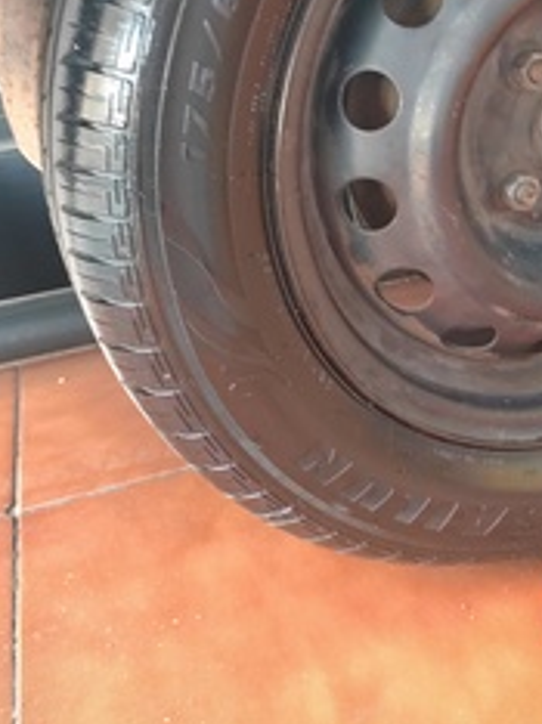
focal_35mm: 45
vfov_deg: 40.7
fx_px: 941
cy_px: 166
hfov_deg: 31.8
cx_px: 370
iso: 2619
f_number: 1.9
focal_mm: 5.52
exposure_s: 1/30
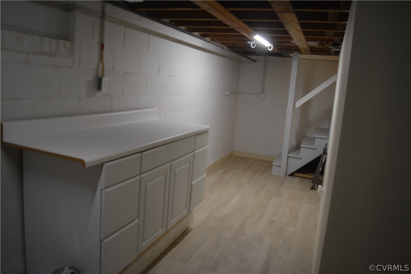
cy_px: 137
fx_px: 308
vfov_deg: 47.9
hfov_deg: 67.4
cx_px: 206
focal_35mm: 27
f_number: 4
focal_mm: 18
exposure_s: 1/60
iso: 400
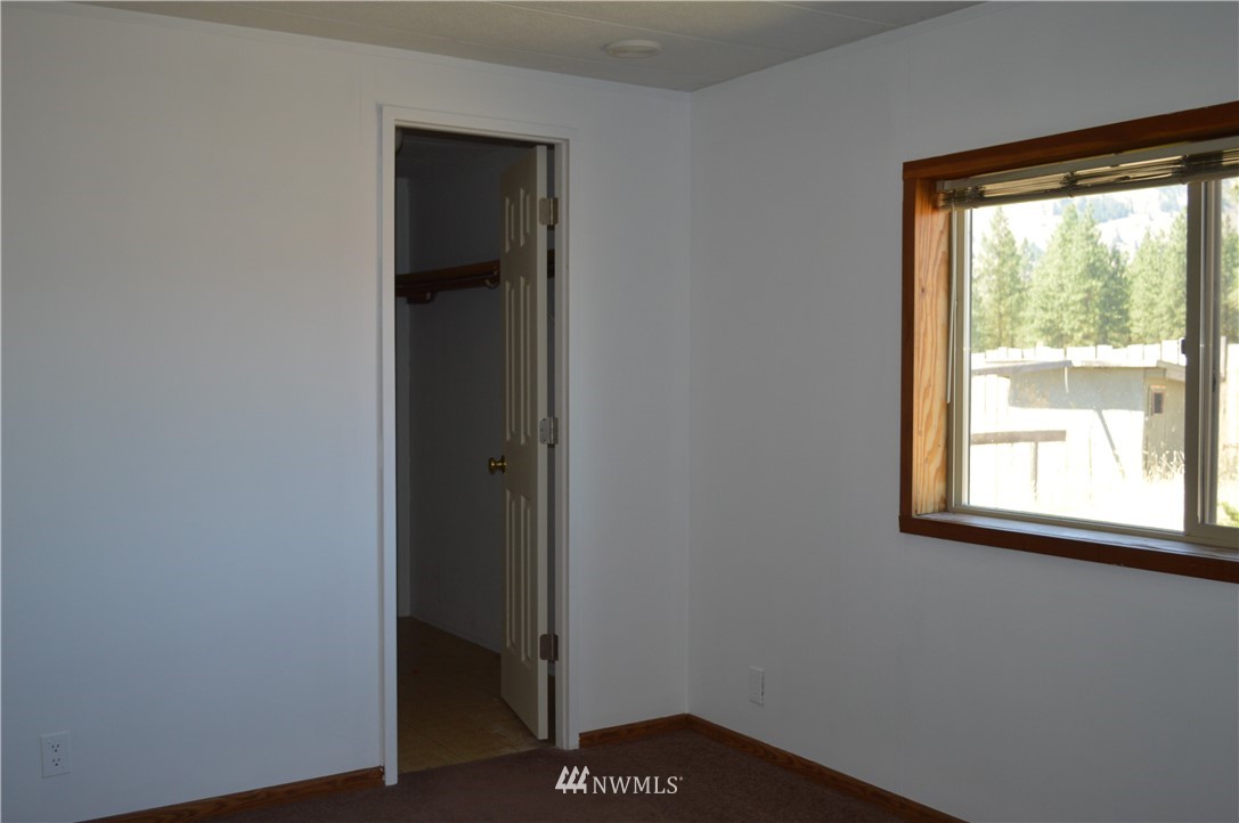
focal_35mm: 36
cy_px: 412
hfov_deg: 53.2
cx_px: 620
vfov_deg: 36.8
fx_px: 1238
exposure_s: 1/125
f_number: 4
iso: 280
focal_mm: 24
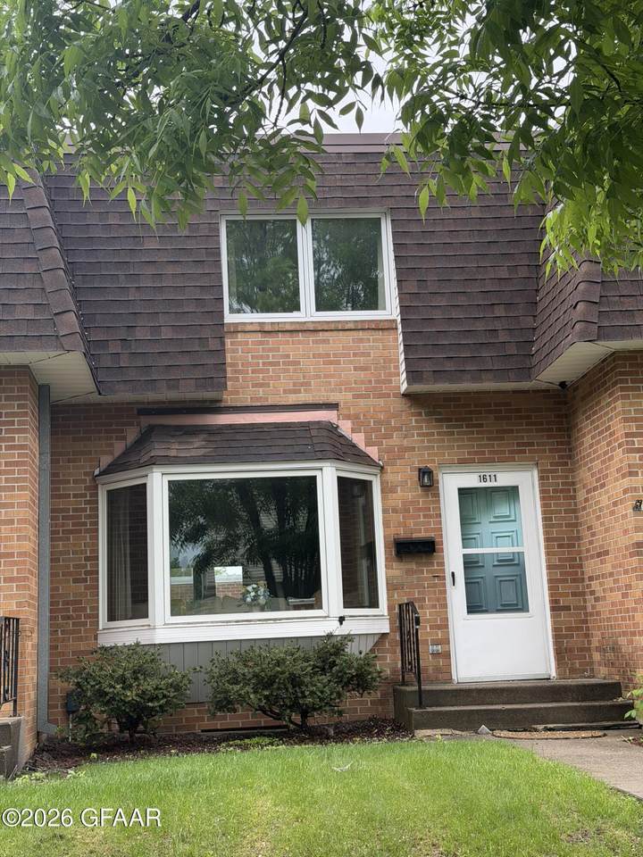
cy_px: 428
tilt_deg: +10.9
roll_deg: +3.1
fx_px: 1189
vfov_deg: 39.7
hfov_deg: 30.3
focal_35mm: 48
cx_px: 322
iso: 80
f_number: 1.78
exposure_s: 1/646
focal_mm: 6.76
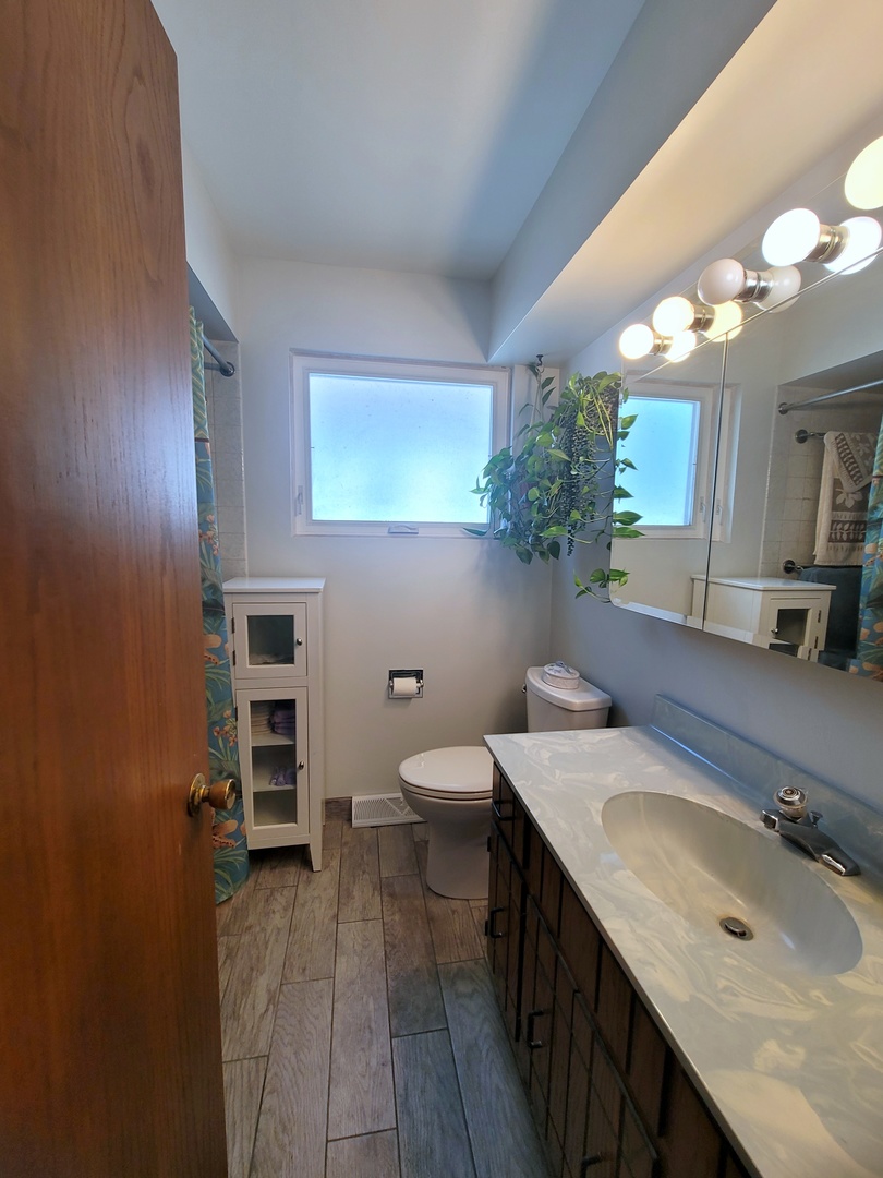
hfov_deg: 89.9
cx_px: 442
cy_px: 589
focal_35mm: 13
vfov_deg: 106.2
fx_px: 442
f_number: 2.2
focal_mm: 2.2
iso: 80
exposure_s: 1/60
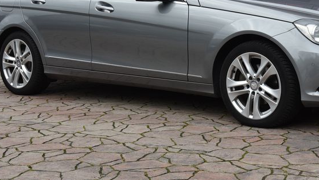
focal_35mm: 85
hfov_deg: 25.0
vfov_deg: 14.0
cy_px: -11
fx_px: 719
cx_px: 186
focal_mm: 44
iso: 500
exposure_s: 1/320
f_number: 9
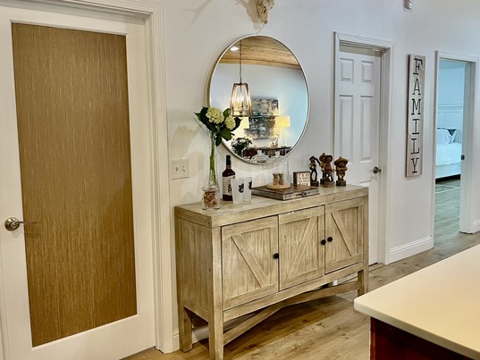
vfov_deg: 45.3
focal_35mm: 31
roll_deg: +1.7
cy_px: 155
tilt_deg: -2.6
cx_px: 266
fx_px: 430
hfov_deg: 58.2
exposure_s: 1/60
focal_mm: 5.1
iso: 125
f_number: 1.6
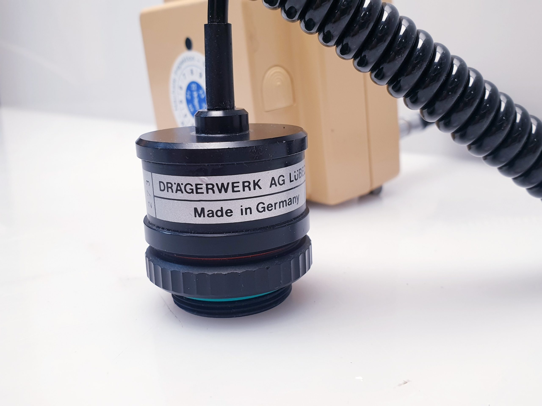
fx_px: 407
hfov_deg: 67.3
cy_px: 203
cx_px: 271
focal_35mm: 26
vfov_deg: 53.1
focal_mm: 4.3
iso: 80
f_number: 2.4
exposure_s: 1/50
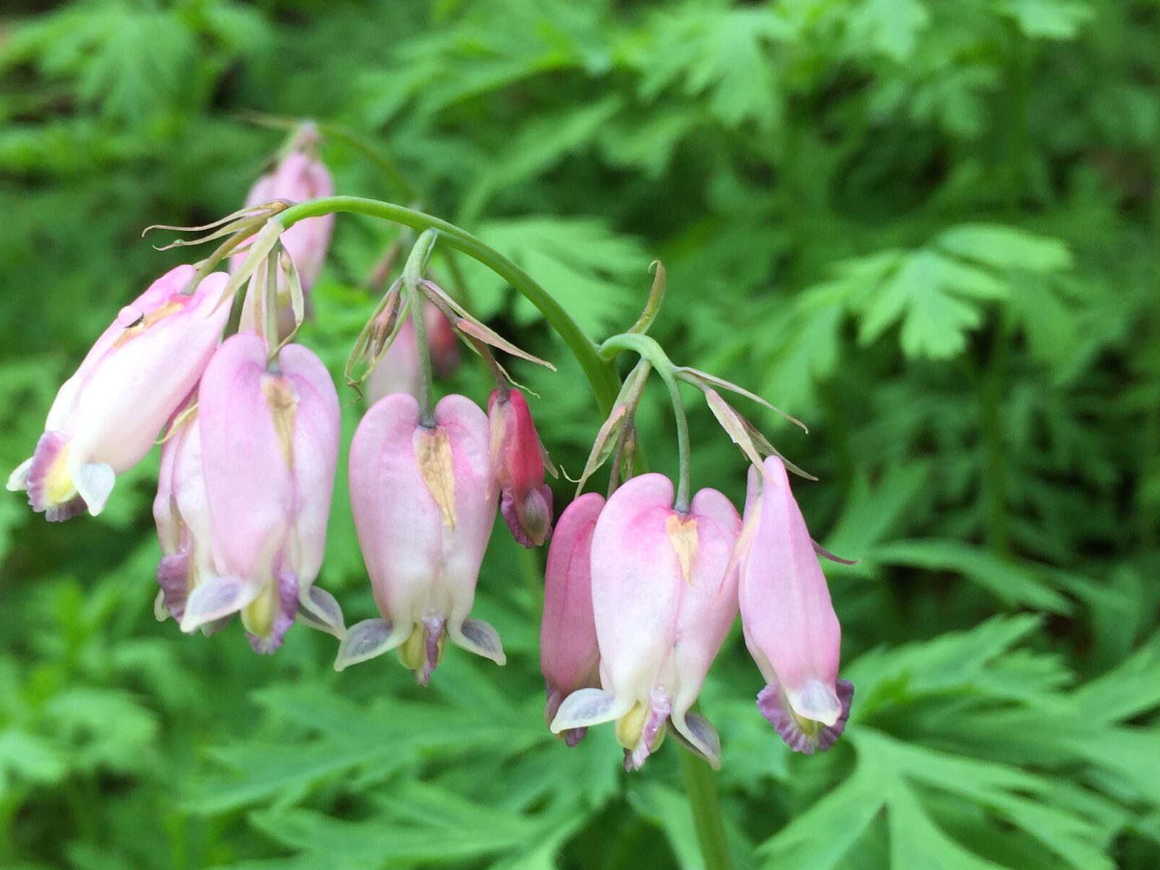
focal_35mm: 46
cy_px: 513
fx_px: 1541
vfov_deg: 31.4
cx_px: 484
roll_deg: -3.1
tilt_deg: +1.0
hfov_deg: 41.1
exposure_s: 1/60
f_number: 2.2
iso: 32
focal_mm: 4.15
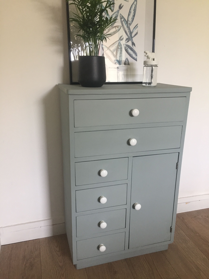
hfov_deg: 48.2
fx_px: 233
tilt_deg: -19.7
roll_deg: -2.0
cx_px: 104
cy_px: 140
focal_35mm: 29
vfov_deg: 61.7
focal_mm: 4.15
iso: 125
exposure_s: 1/33
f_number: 2.2
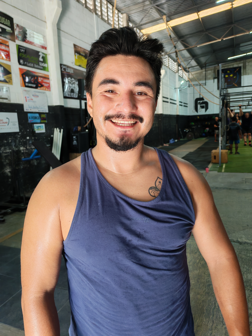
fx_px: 262
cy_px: 168
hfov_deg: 51.4
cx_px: 126
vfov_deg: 65.3
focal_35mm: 27
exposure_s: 1/100
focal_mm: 6.12
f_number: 1.9
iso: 1250
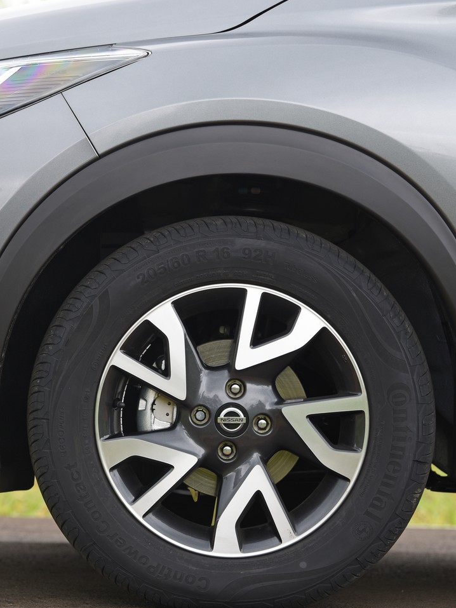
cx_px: 111
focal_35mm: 217
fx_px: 3811
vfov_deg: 9.1
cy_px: 288
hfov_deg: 6.8
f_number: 4
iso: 250
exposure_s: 1/125
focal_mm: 135
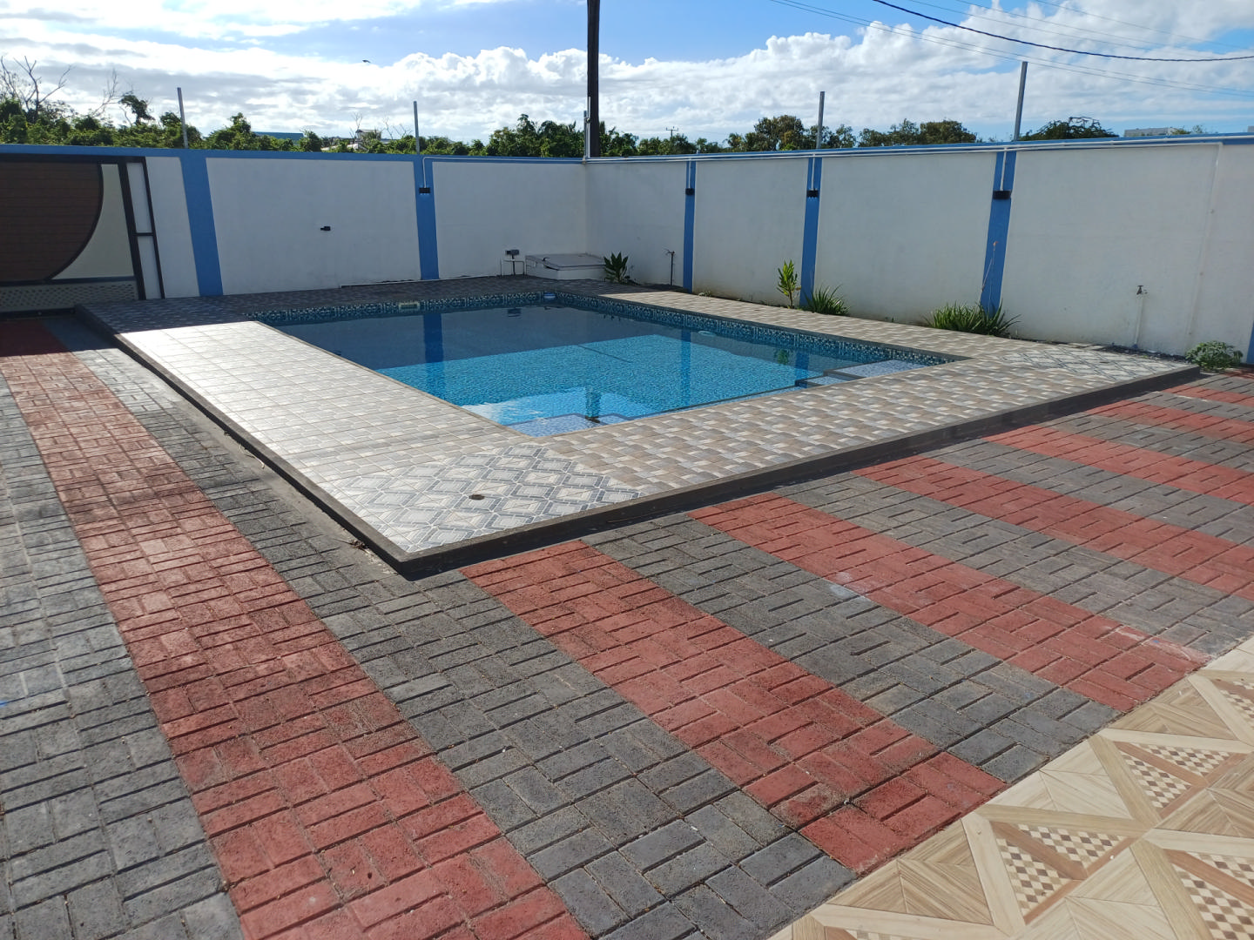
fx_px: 906
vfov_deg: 54.9
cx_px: 627
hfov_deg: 69.4
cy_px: 470
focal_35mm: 25
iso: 50
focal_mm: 4.65
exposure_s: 1/1919
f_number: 1.8
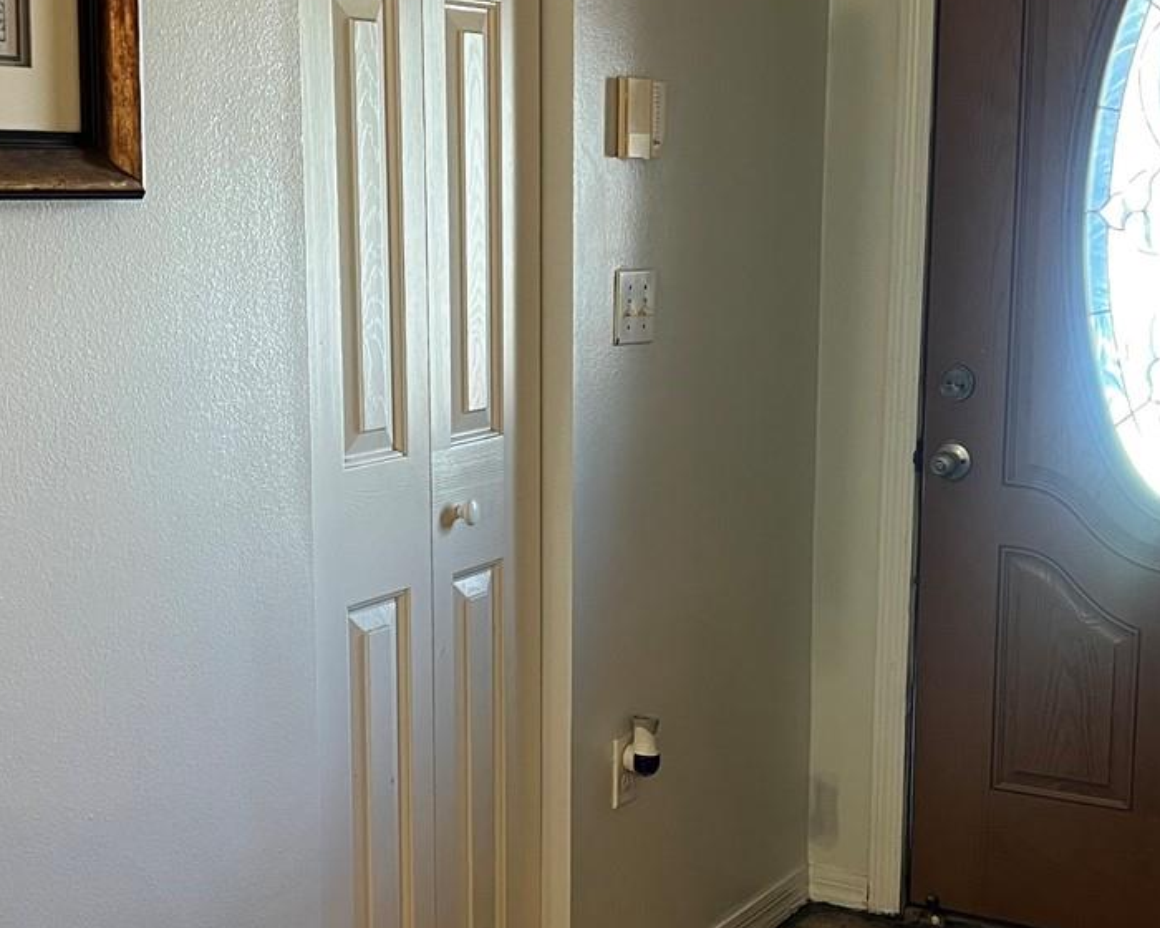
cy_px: 544
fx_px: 1991
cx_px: 557
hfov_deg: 32.5
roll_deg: -0.2
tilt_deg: -10.9
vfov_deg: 26.2
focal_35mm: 58
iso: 160
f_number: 1.5
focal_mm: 5.7
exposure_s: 1/60
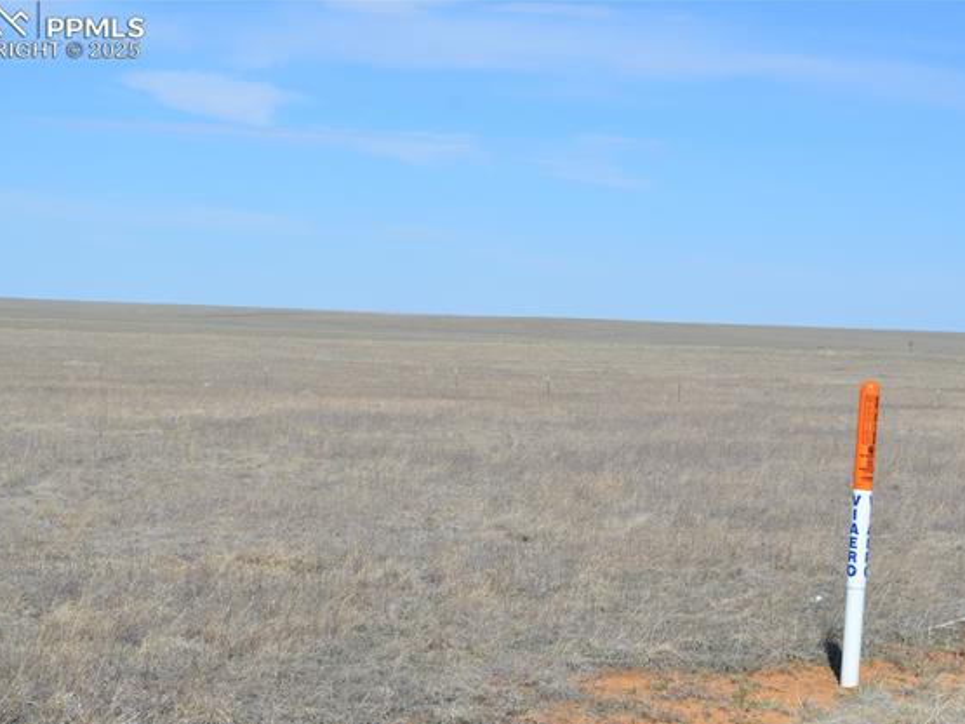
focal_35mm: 83
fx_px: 2313
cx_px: 483
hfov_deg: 23.6
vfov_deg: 17.8
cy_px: 366
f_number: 9
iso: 100
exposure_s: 1/320
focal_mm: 50
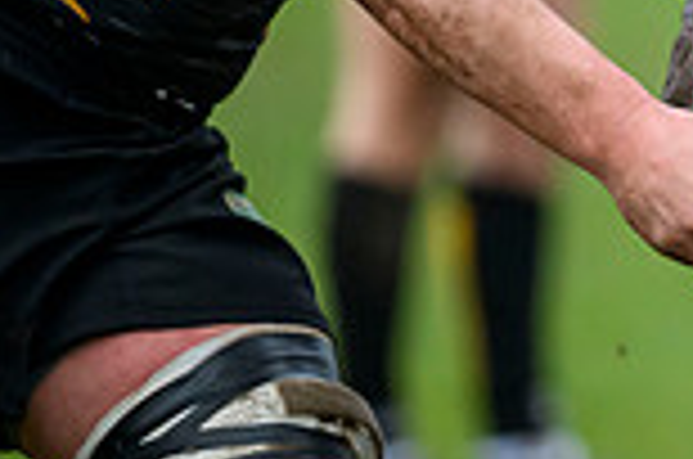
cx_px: 1376
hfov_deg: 1.3
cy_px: -122
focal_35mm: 1639
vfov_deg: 0.8
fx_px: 31485
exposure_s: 1/1600
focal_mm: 400
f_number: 3.5
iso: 3200
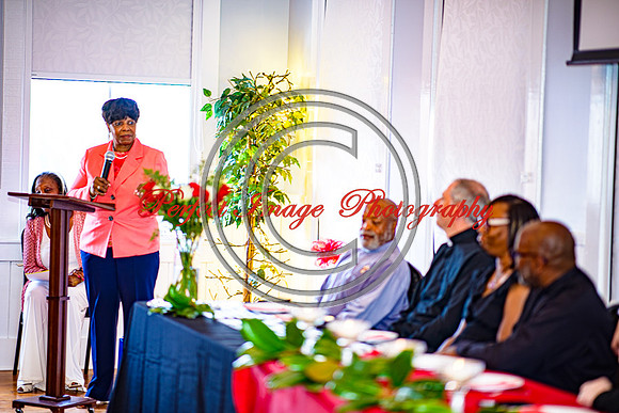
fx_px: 1806
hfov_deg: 19.5
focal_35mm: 105
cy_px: 206
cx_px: 310
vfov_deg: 13.0
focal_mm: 105
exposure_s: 1/80
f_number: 1.4
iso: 100
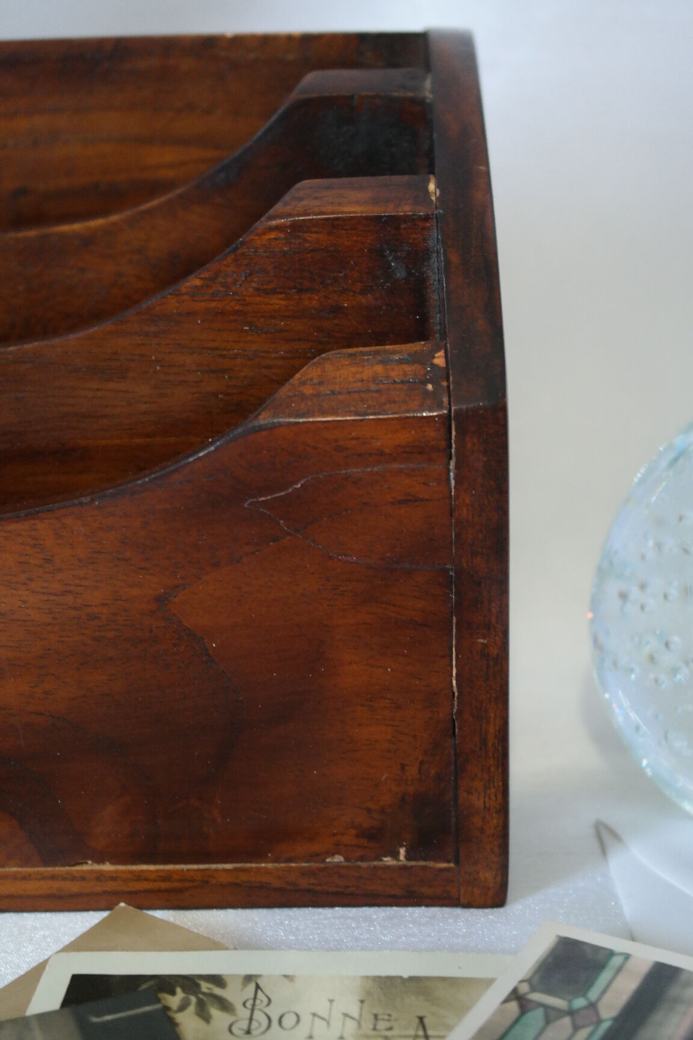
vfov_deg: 34.5
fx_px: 1675
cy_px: 520
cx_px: 346
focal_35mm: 58
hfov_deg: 23.4
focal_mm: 38
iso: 1600
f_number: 5.6
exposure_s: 1/30
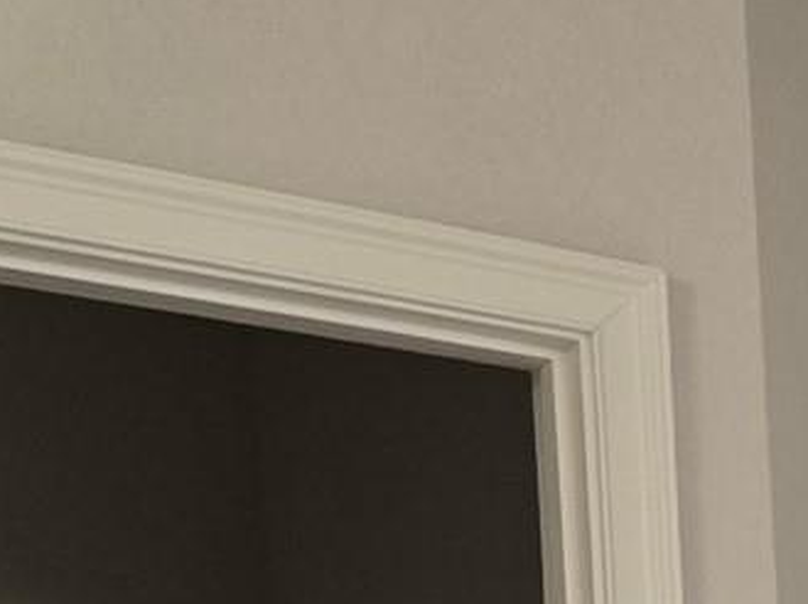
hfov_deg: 13.6
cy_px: 1355
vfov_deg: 11.4
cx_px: 1837
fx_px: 2611
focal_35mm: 112
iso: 200
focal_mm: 6.3
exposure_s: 1/120
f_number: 1.7
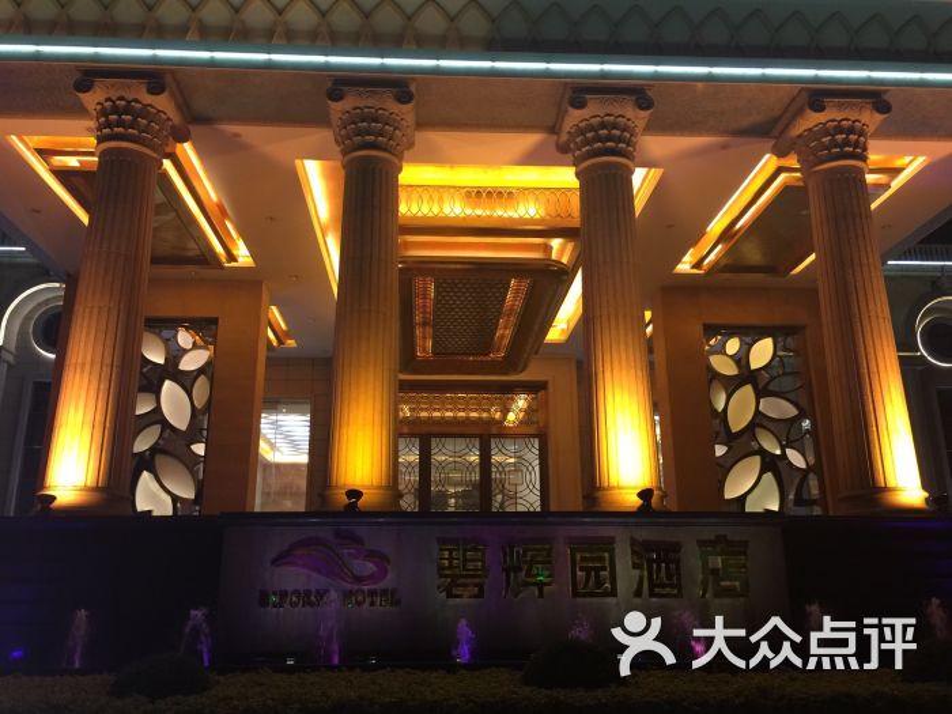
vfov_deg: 48.2
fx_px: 798
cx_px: 476
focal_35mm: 29
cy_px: 357
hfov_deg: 61.7
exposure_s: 1/15
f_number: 2.2
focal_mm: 4.15
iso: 64
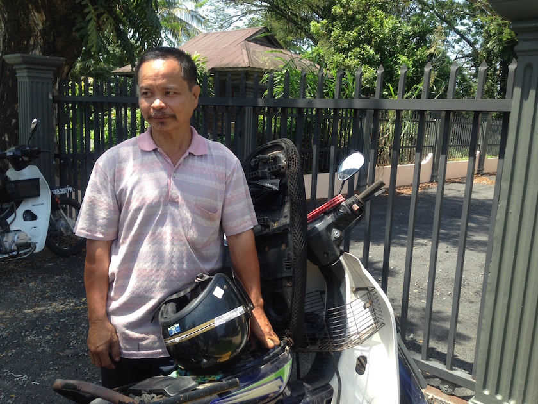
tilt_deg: -9.3
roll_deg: -3.5
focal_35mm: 33
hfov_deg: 55.4
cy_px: 202
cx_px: 269
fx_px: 513
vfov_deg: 42.9
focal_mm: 4.12
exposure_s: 1/455
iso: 50
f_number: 2.4
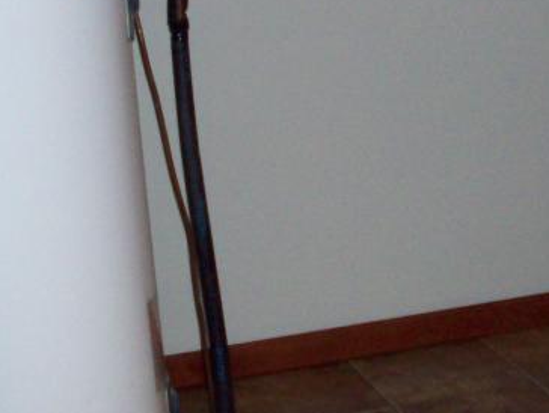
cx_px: 373
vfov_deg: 14.2
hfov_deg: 18.8
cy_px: 135
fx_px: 1652
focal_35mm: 104
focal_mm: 6.2
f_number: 2.8
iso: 160
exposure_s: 1/45
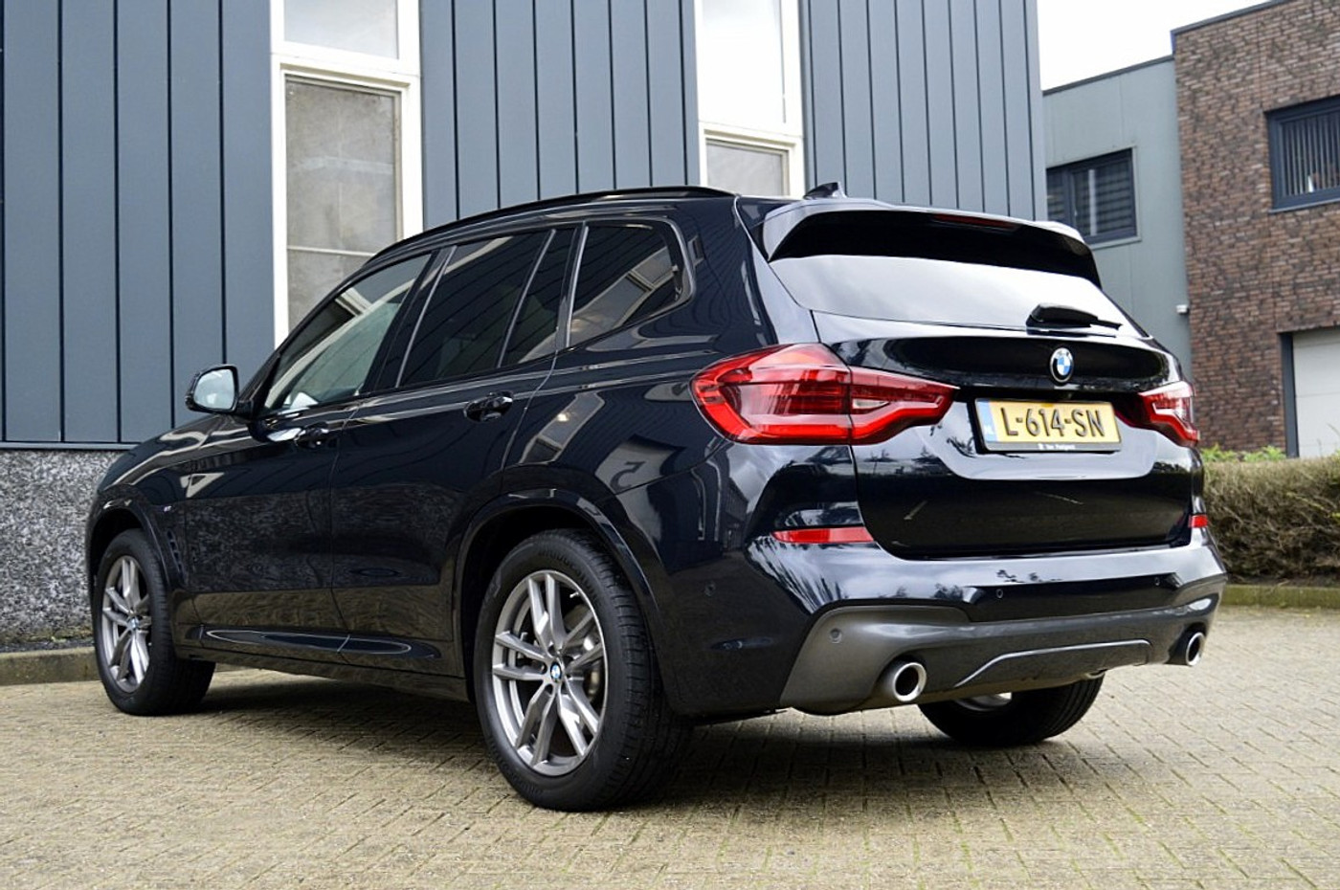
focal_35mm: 45
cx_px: 670
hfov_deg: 43.6
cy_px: 445
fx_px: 1673
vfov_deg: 29.8
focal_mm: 30
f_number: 5.6
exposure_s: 1/60
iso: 800
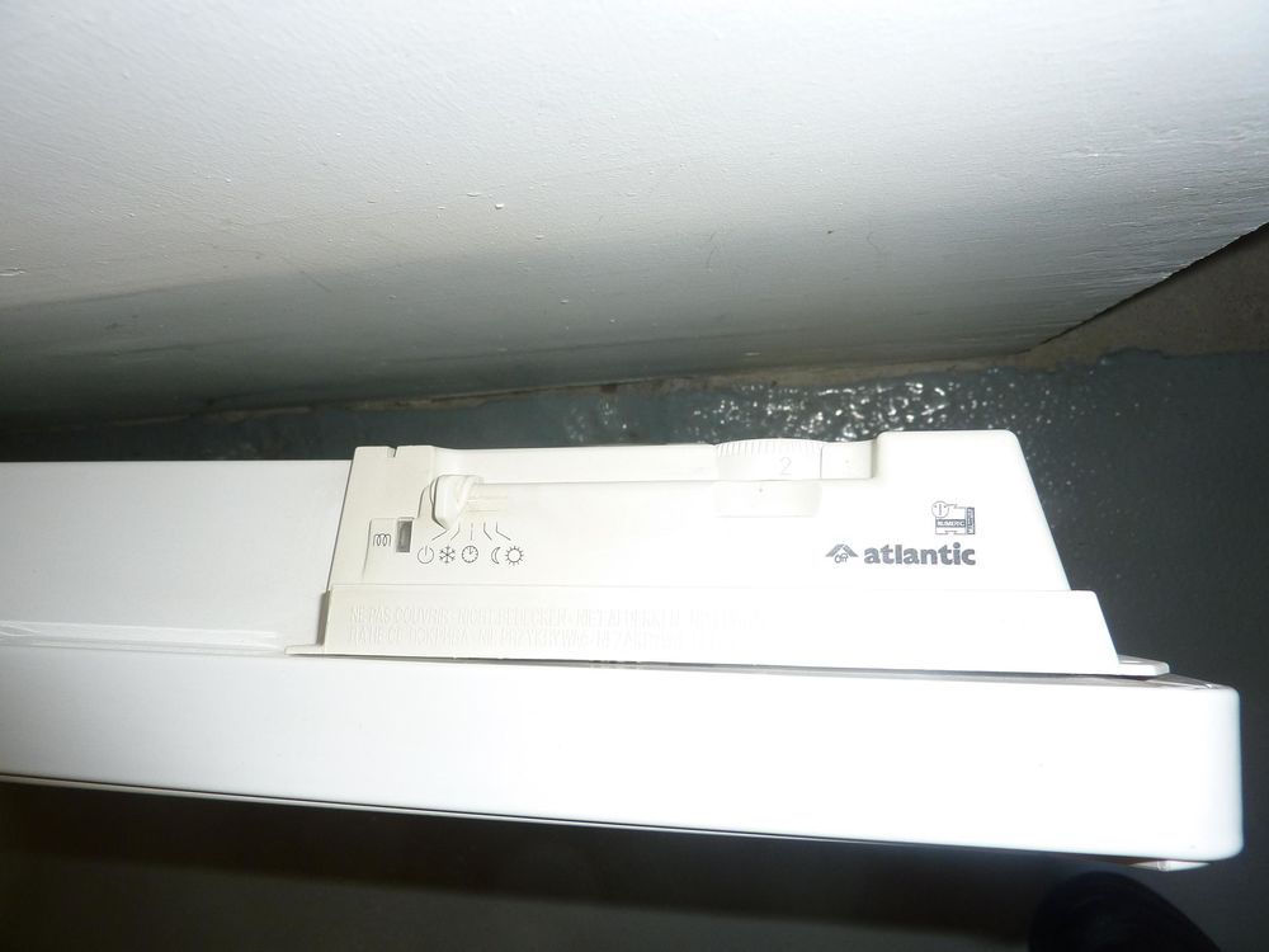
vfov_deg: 54.9
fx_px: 916
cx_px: 634
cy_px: 476
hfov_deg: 69.4
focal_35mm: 25
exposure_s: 1/30
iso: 100
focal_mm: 4.1
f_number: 3.3
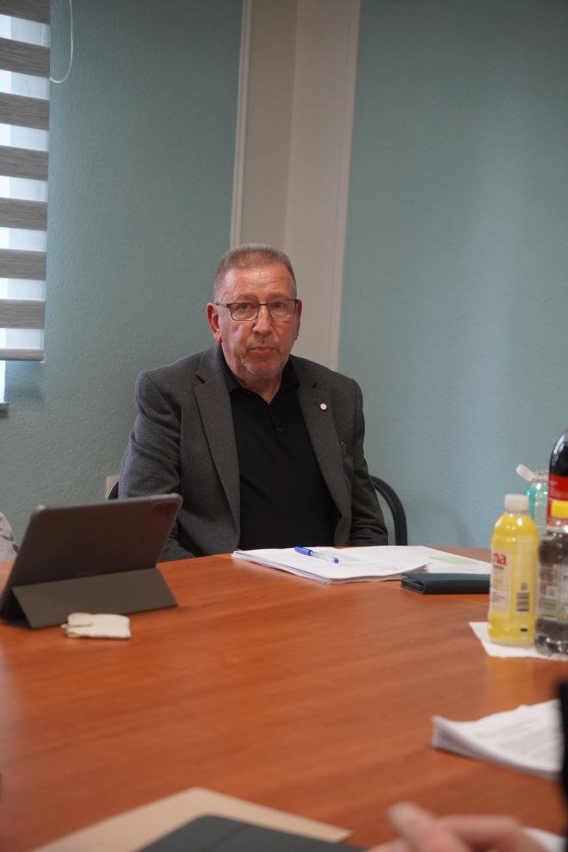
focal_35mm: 75
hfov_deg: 18.2
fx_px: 1775
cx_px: 284
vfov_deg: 27.0
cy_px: 426
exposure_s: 1/250
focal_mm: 50
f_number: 3.2
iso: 2000
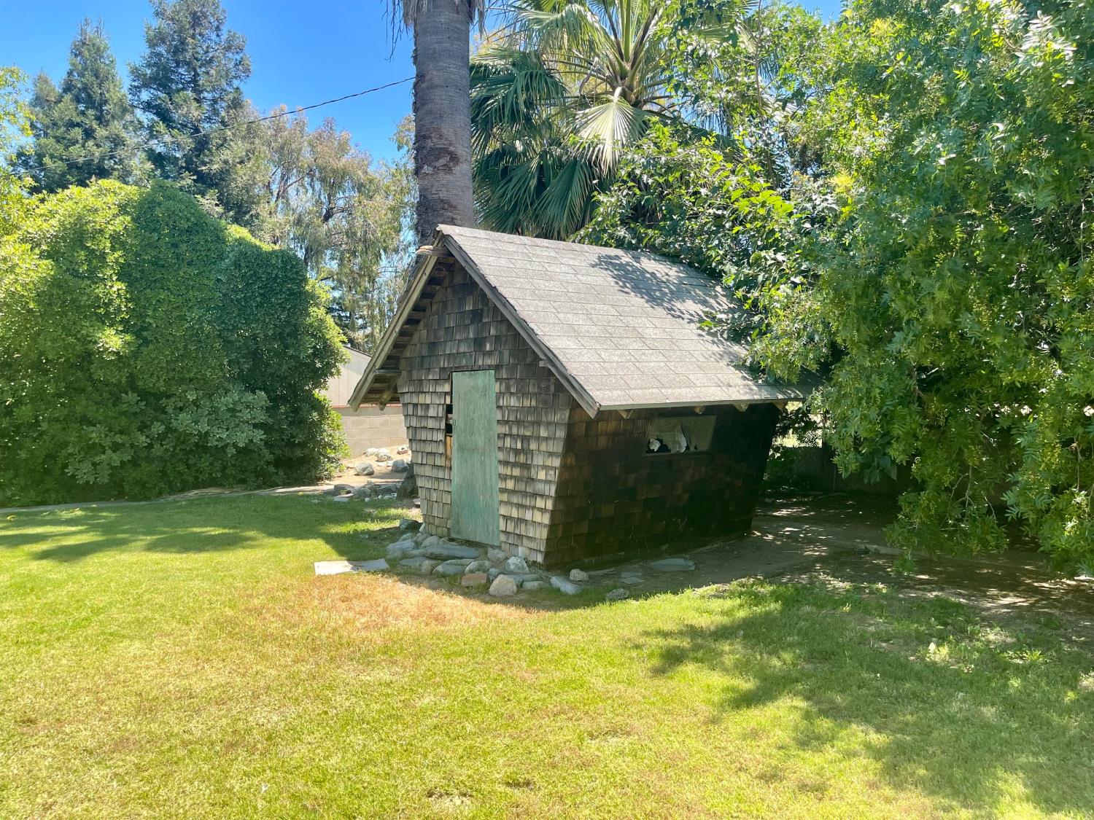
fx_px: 790
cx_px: 547
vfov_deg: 54.9
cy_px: 410
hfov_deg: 69.4
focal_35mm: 25
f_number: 1.6
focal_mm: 5.1
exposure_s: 1/1109
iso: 32
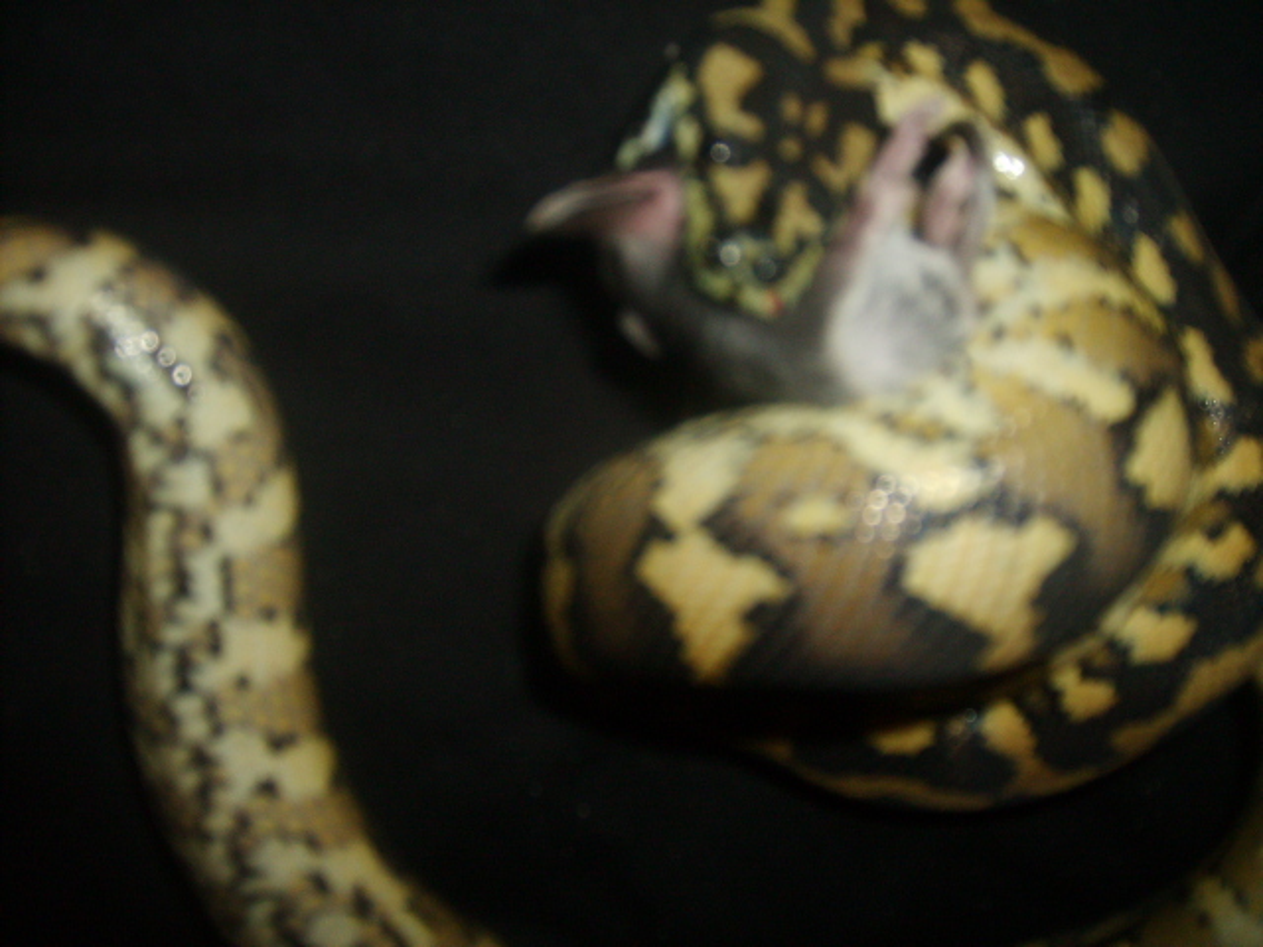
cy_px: 474
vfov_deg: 40.7
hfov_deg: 52.6
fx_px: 1277
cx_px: 632
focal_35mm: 35
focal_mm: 5.8
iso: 100
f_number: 2.8
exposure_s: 1/45
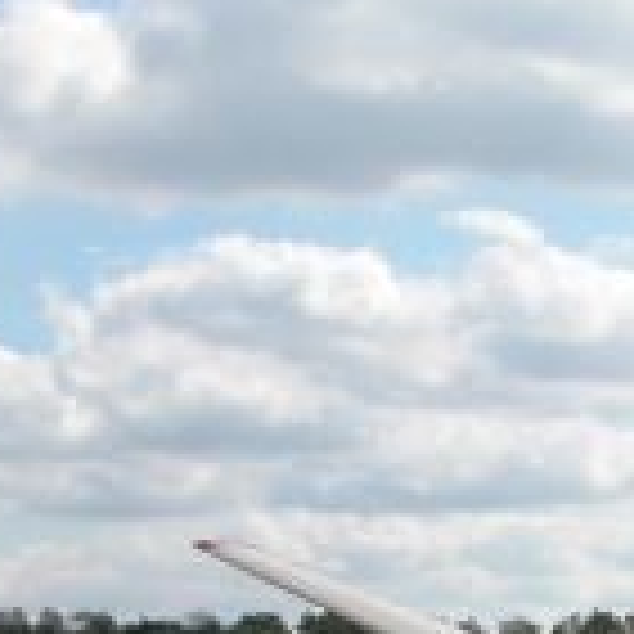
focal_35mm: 140
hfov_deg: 12.2
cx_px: 724
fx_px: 2901
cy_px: 751
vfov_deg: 12.2
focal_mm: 8.9
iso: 100
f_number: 7.1
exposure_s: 1/351
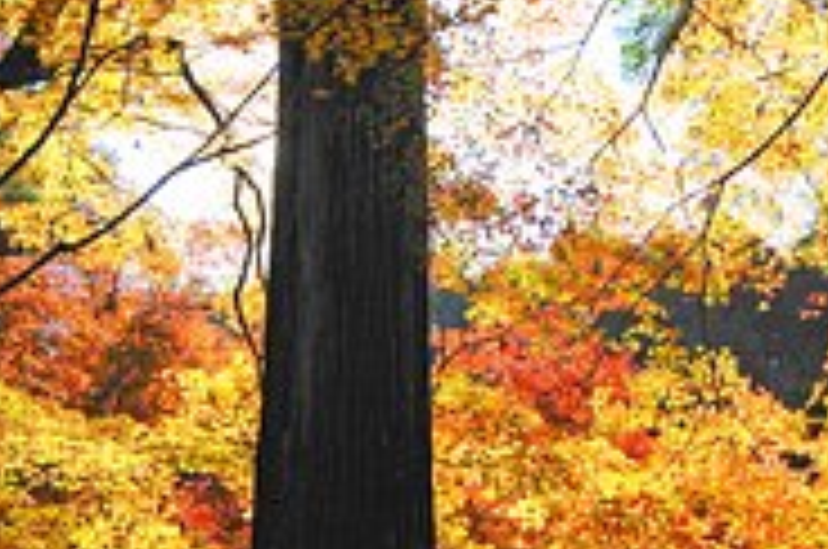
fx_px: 1722
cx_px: 540
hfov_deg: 26.9
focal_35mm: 75
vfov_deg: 18.1
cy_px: 310
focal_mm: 18
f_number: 9
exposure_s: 1/40
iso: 100
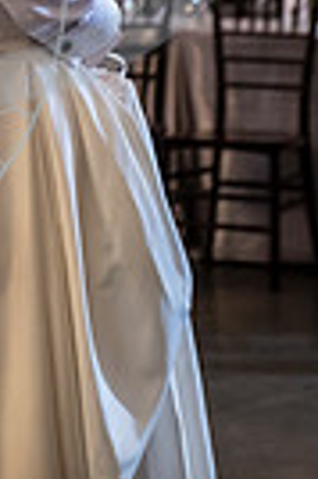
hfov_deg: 5.8
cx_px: -104
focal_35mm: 235
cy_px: -293
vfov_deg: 8.5
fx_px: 3122
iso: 1250
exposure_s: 1/125
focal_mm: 70
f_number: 2.8
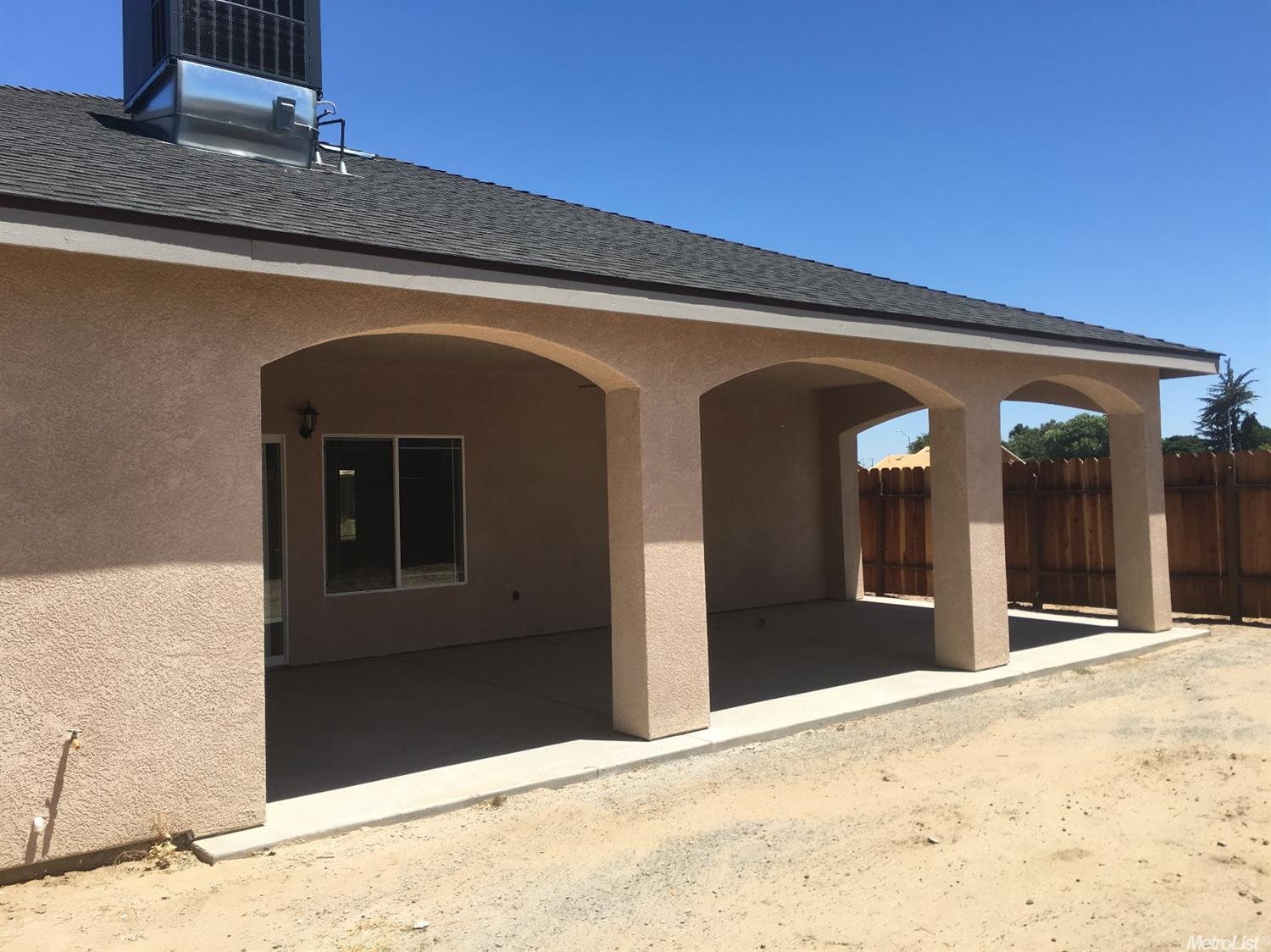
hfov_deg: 61.7
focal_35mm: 29
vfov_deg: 48.2
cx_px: 636
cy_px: 476
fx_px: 1064
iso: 25
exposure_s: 1/1425
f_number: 2.2
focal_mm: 4.15
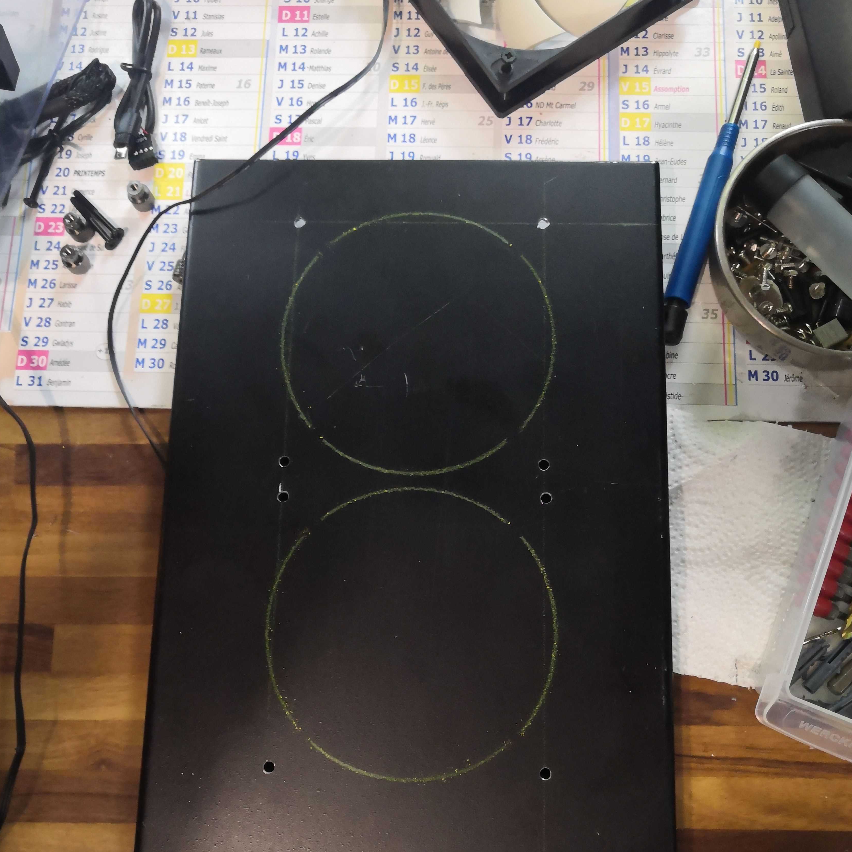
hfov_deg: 49.7
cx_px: 431
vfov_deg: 49.6
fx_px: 919
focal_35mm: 33
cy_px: 485
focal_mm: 3.95
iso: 640
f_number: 1.8
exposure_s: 1/33.3
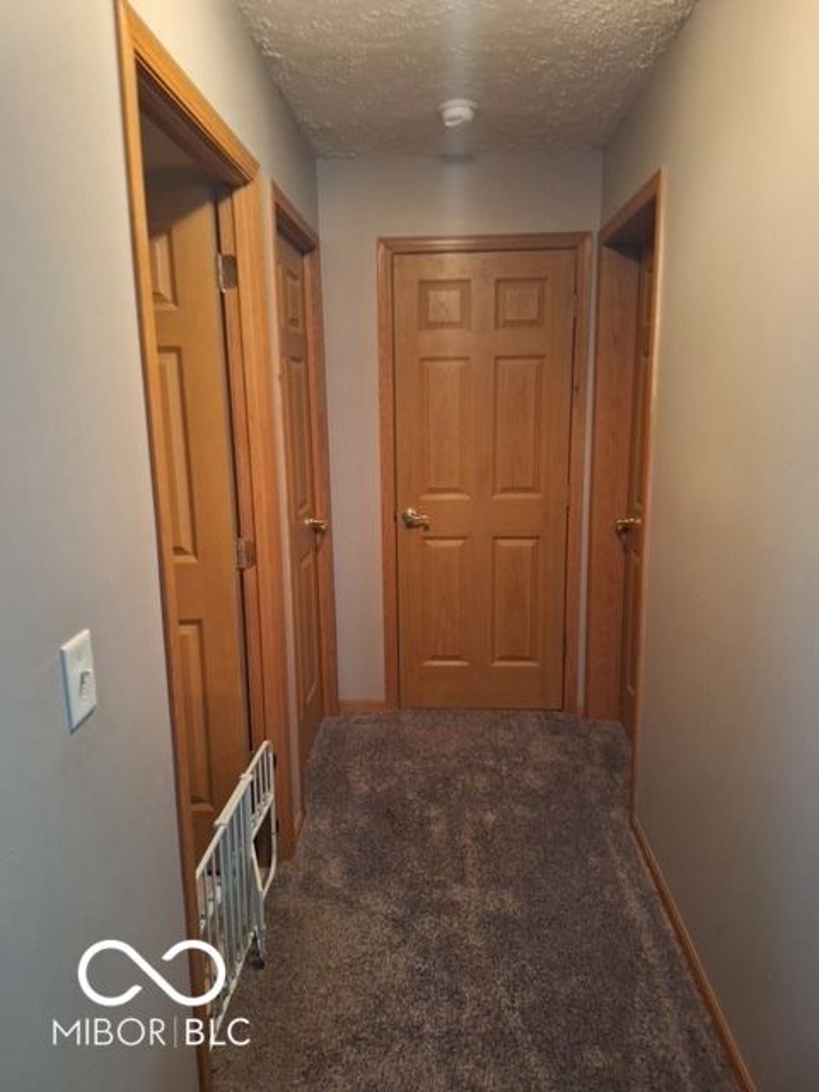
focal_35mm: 23
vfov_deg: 73.9
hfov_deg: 58.9
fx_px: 726
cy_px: 546
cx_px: 410
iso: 400
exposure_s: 1/24
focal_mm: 5.54
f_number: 1.8
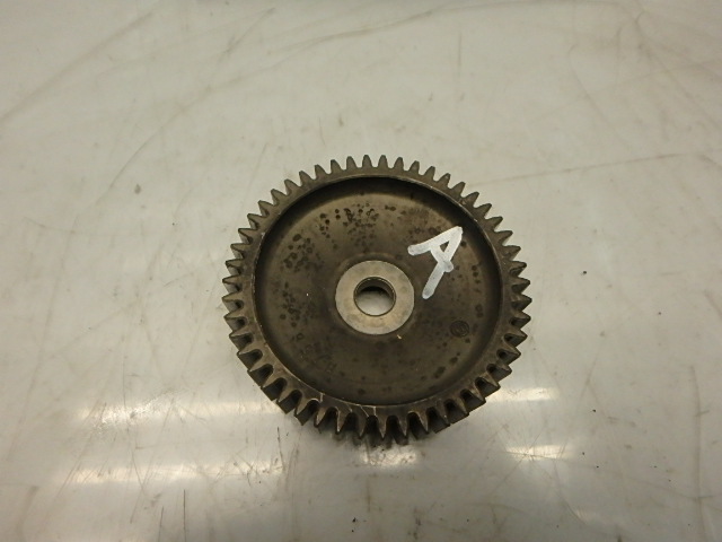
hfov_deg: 79.0
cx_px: 361
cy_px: 271
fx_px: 438
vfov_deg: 63.4
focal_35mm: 21
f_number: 3.5
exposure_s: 1/250
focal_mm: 3.7
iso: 640
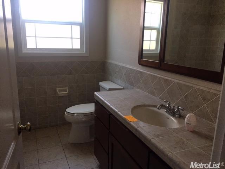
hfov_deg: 61.7
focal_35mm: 29
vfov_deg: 48.2
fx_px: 188
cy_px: 84
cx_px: 112
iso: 40
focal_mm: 4.15
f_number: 2.2
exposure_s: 1/30
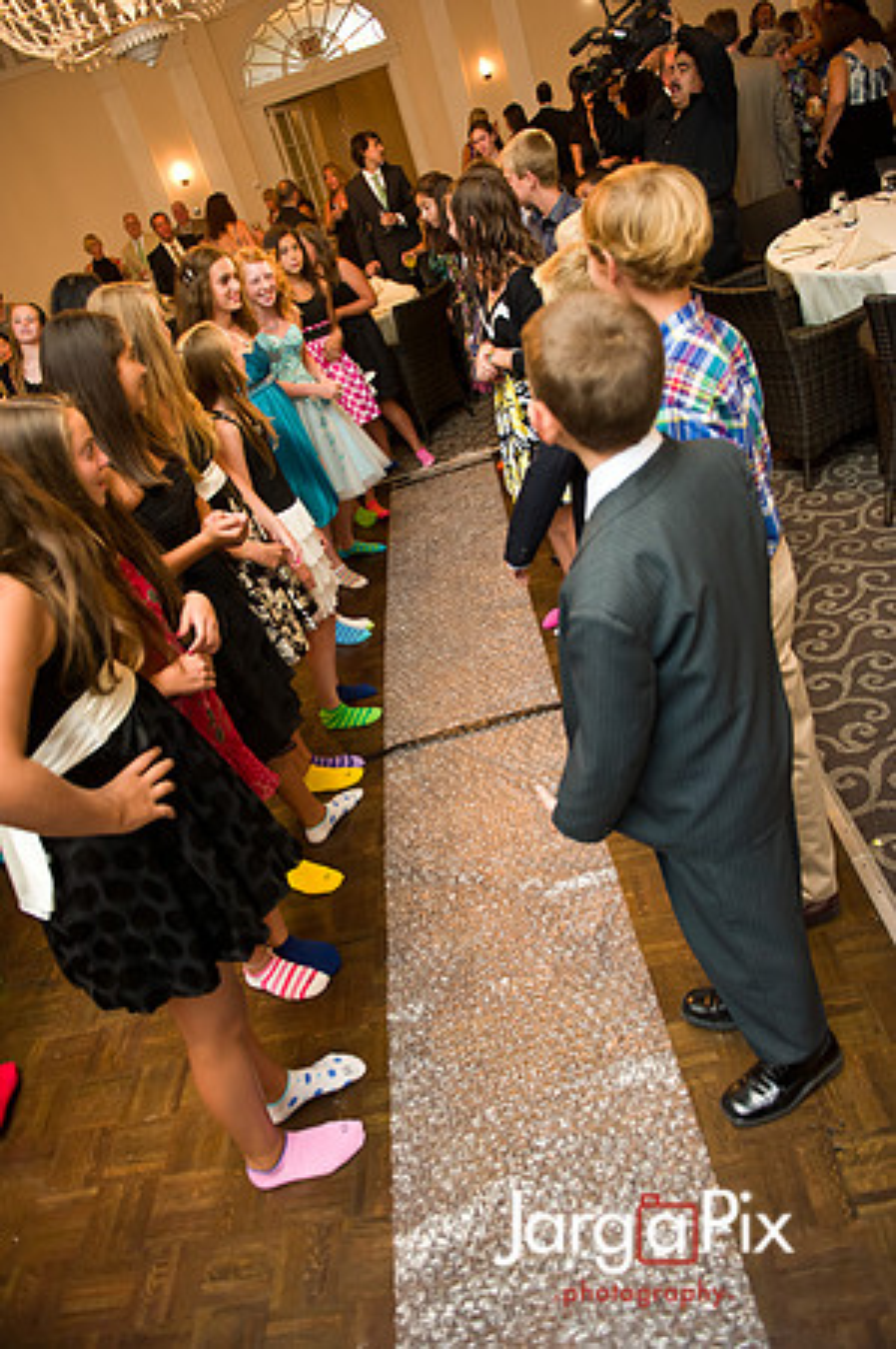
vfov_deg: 73.8
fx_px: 898
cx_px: 448
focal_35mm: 24
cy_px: 674
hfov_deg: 53.0
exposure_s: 1/125
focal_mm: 24
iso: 1600
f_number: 3.2
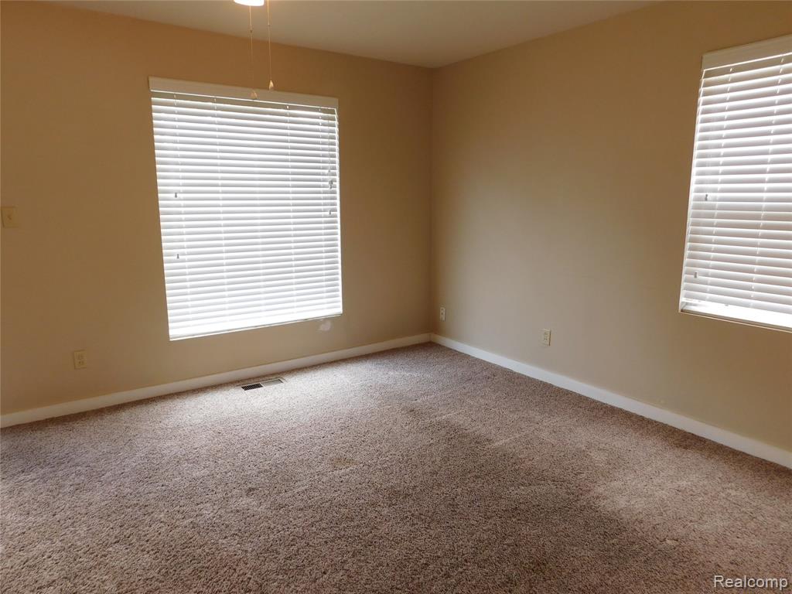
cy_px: 297
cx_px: 396
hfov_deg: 73.9
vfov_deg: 58.9
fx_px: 526
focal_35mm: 23
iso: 125
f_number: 3
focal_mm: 4
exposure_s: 1/50
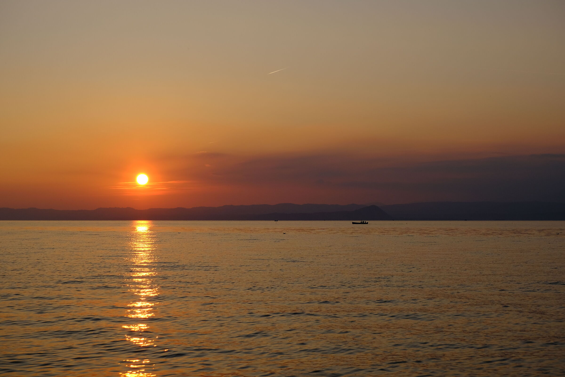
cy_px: 188
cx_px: 282
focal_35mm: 68
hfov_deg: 29.7
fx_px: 1067
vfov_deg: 20.0
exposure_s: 1/640
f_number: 7.1
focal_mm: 45
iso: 250
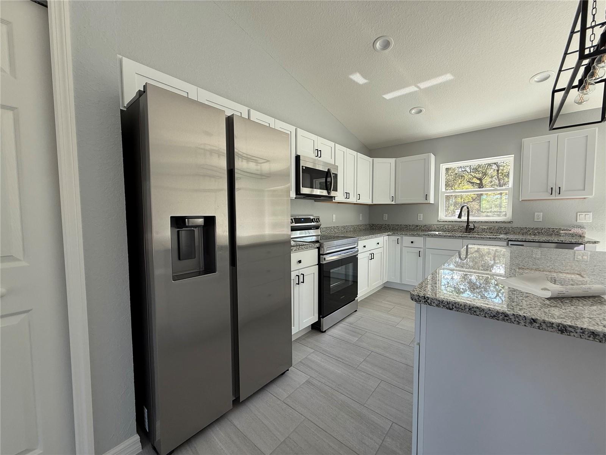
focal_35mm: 14
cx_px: 303
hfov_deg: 102.1
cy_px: 228
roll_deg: -0.4
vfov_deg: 85.7
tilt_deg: -2.0
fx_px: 245
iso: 80
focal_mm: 2.22
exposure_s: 1/99
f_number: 2.2
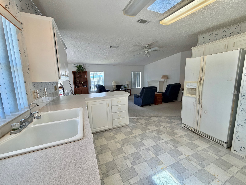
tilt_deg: -8.6
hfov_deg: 102.1
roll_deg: +1.9
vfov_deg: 85.7
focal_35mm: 14
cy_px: 92
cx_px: 123
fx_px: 99
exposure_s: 1/120
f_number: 2.2
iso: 125
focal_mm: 2.22
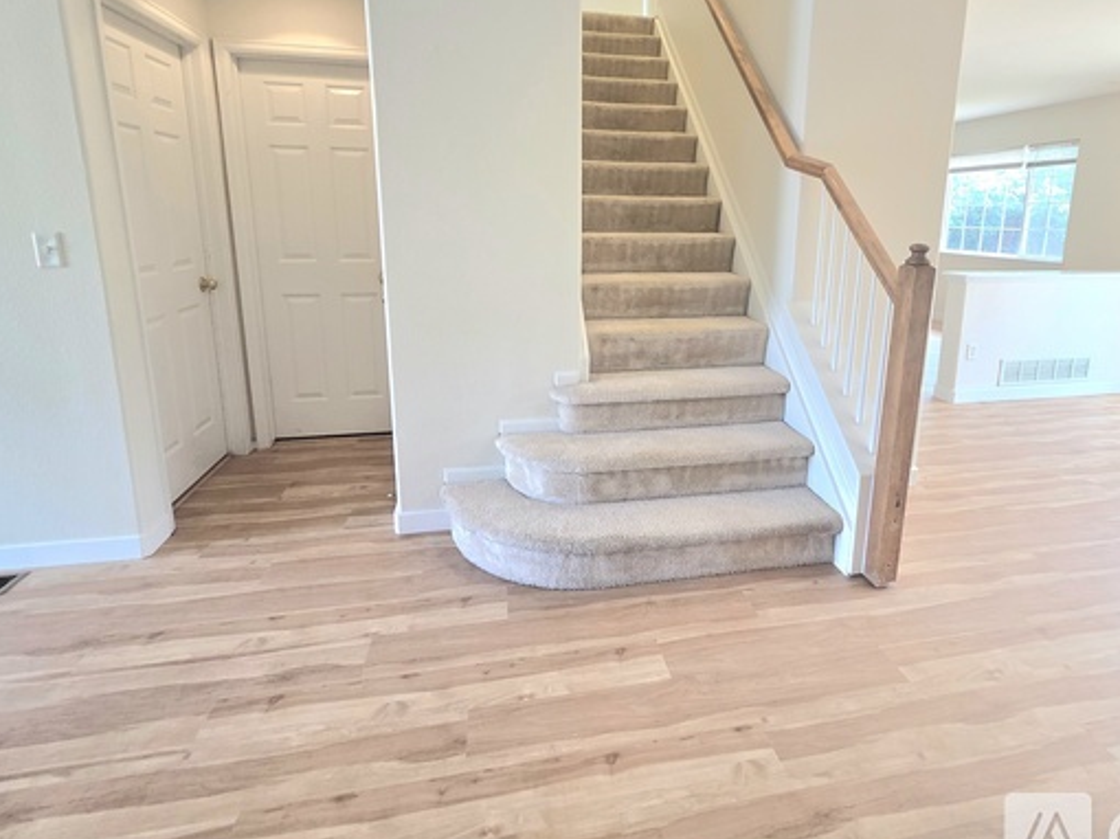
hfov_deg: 90.6
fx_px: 550
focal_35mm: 17
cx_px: 627
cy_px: 332
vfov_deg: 73.8
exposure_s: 1/120
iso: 200
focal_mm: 2.2
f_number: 2.2
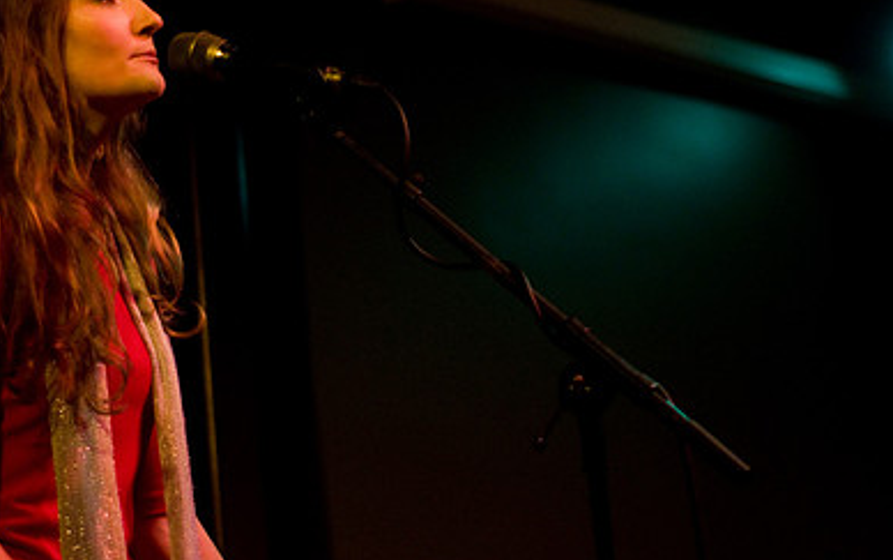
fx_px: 2776
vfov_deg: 11.5
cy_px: 234
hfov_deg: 18.3
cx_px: 497
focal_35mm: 114
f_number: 1.8
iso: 800
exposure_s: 1/100
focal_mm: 50
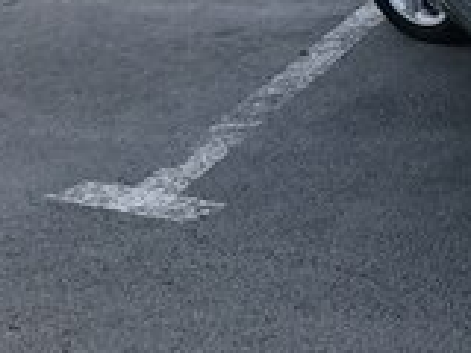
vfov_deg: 12.3
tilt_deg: -17.7
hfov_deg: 13.8
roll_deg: -0.3
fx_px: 1633
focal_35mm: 120
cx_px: 951
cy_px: 140
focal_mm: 3.99
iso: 20
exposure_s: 1/110
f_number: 1.8
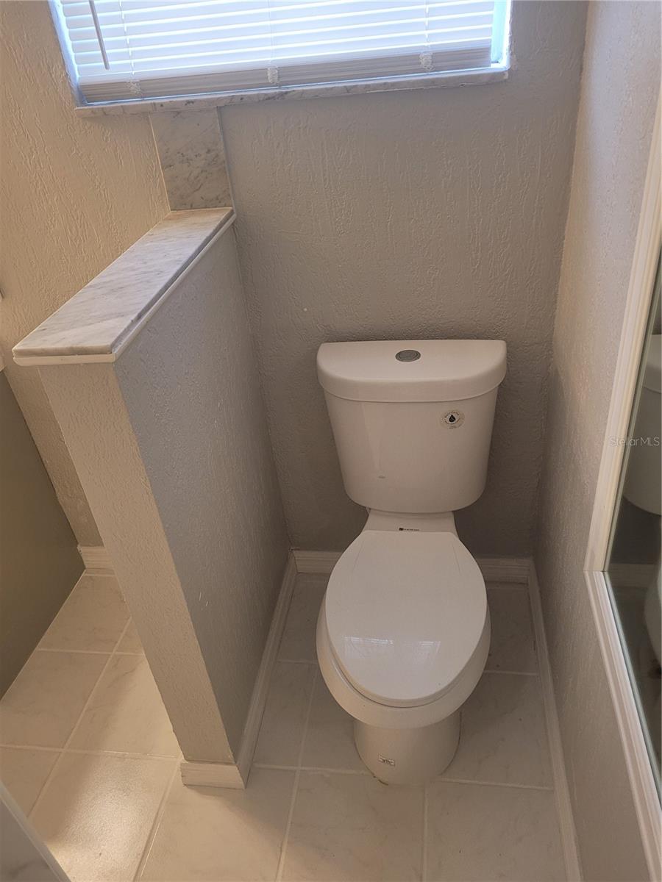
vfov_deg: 67.3
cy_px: 441
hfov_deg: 53.1
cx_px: 331
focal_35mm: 26
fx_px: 663
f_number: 1.8
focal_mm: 5.4
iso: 200
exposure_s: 1/120
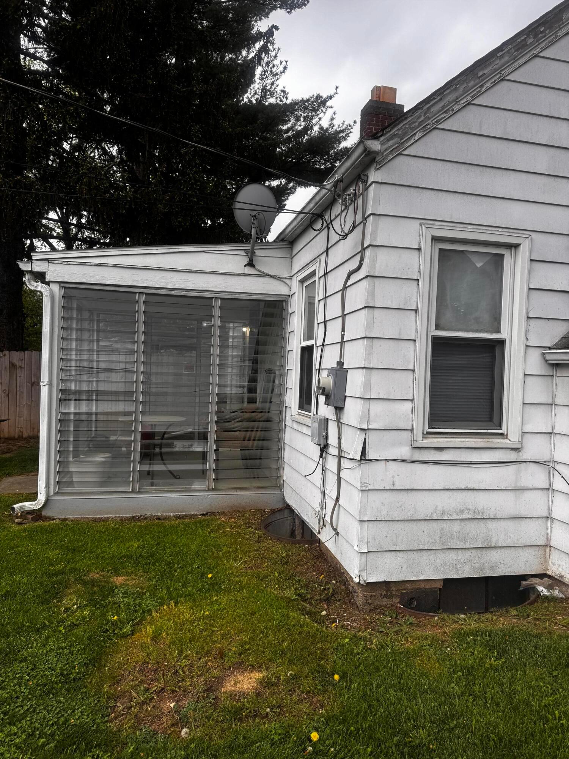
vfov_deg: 71.6
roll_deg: -1.9
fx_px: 526
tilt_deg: -1.5
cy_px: 380
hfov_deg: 56.8
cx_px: 284
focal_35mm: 24
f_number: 1.78
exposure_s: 1/802
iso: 80
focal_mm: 6.76
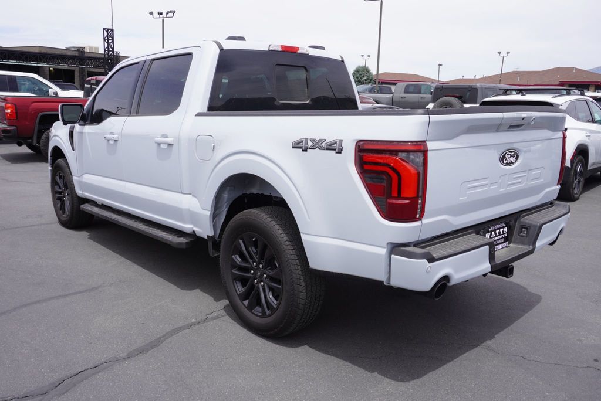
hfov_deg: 61.9
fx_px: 501
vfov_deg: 43.7
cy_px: 200
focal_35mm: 30
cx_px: 300
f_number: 9
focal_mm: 20
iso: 100
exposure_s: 1/125
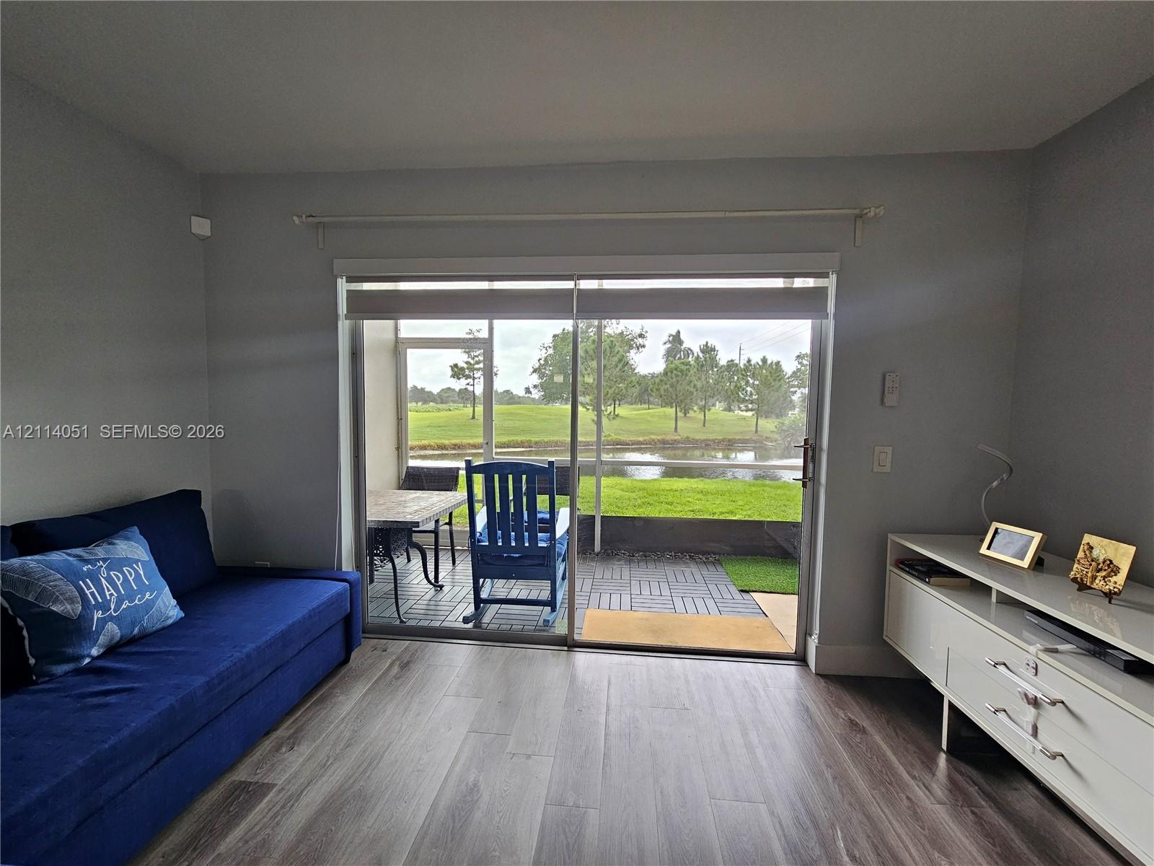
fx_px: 433
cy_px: 433
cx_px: 577
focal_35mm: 13
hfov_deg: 106.2
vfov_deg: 89.9
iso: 100
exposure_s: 1/77.4
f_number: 2.2
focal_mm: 2.2
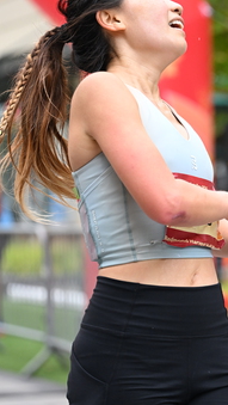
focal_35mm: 148
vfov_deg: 14.5
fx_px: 1589
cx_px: 217
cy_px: 211
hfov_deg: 8.2
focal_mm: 87
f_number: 2.8
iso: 1250
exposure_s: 1/1250
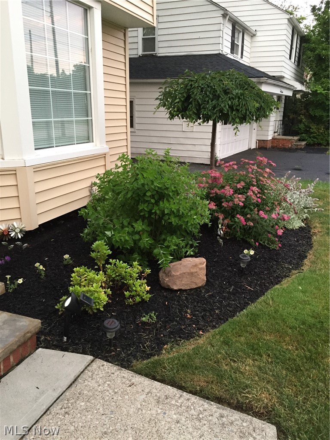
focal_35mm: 29
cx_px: 165
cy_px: 220
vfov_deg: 61.7
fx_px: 369
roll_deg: -1.5
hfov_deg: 48.2
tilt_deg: -15.1
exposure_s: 1/30
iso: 160
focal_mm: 4.15
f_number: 2.2
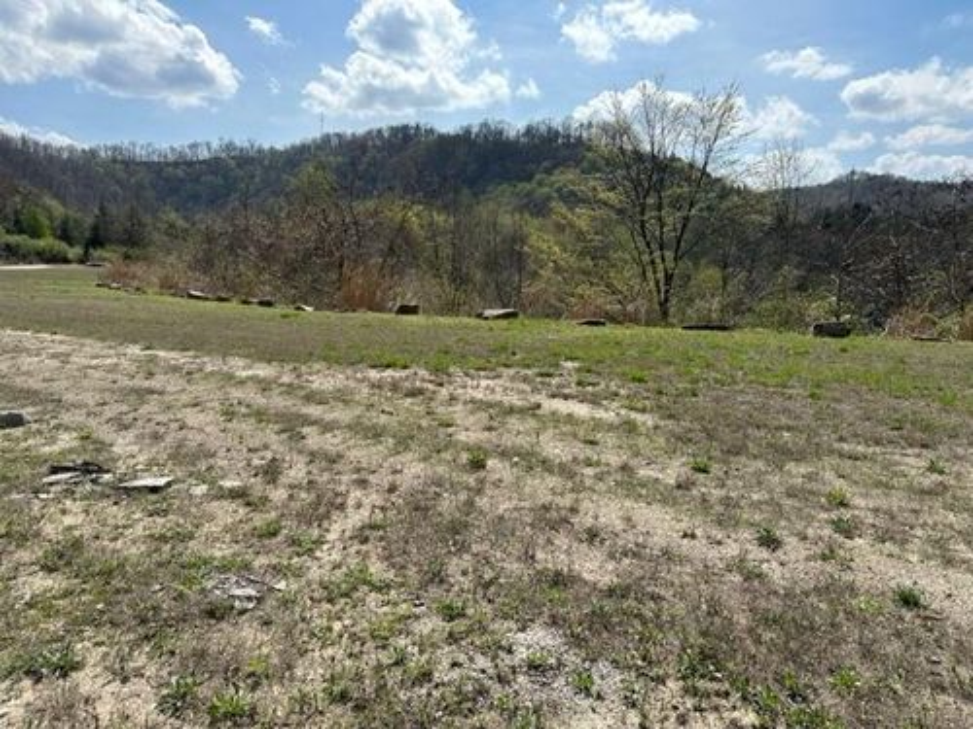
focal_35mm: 24
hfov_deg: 71.6
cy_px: 364
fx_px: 675
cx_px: 486
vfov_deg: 56.8
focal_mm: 6.86
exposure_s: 1/5525
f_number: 1.78
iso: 80
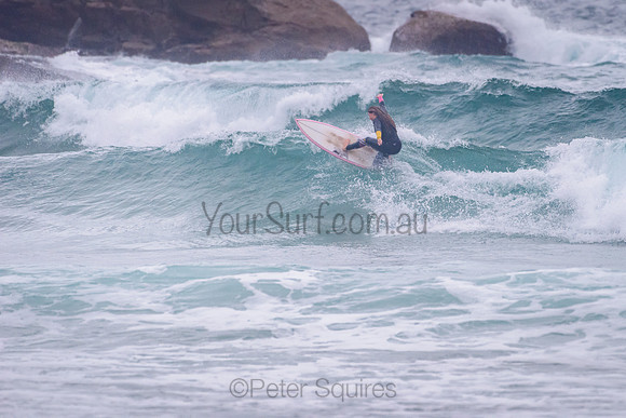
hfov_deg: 3.4
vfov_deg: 2.2
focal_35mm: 613
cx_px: 384
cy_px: 162
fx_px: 10660
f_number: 5.6
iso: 1600
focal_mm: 500
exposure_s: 1/2000
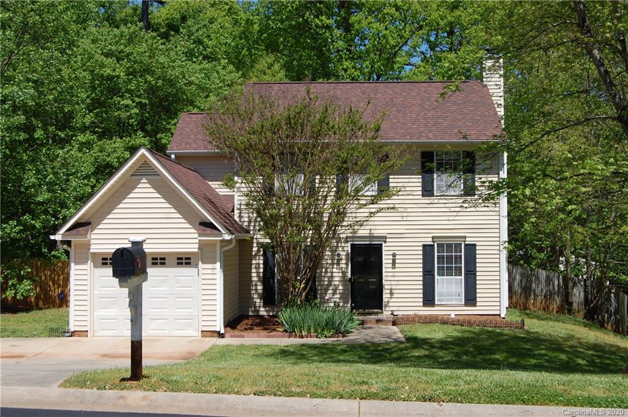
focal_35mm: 46
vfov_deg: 28.9
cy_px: 208
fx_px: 810
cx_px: 314
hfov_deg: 42.4
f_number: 9
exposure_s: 1/320
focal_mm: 31
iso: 200
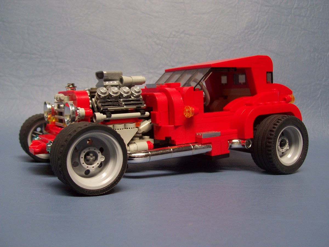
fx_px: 352
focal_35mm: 37
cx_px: 164
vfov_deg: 38.7
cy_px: 124
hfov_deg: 50.1
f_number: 2.8
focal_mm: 5.6
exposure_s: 1/45
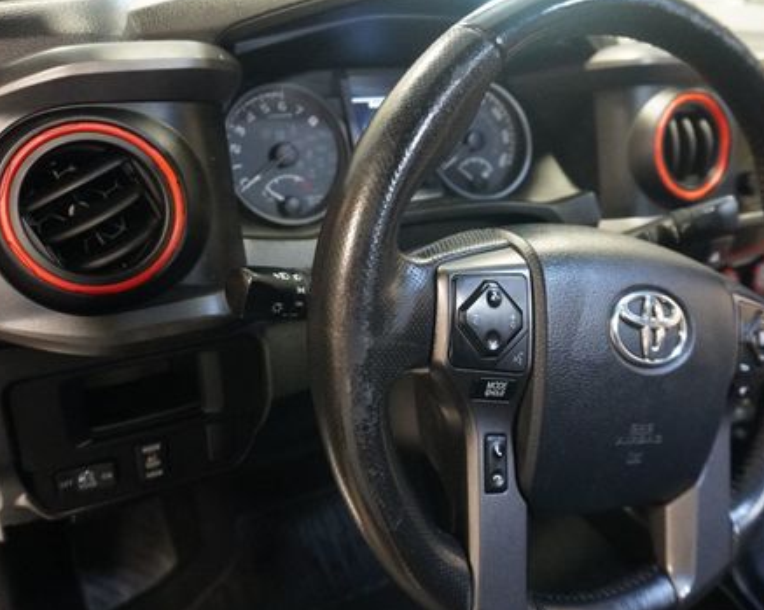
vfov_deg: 44.5
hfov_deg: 53.6
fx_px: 746
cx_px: 481
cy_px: 304
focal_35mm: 33
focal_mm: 16
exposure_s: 1/60
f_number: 3.5
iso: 5000
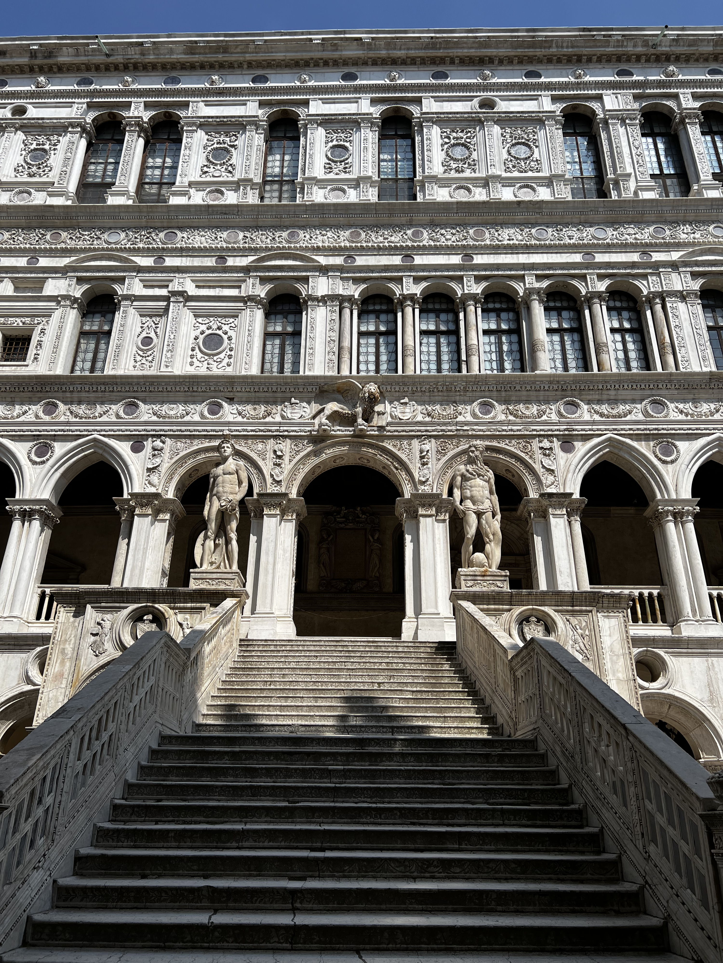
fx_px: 724
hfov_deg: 53.1
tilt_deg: +25.9
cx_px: 362
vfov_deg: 67.3
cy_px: 482
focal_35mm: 26
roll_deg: -0.3
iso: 50
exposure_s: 1/6211
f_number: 1.5
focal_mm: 5.7
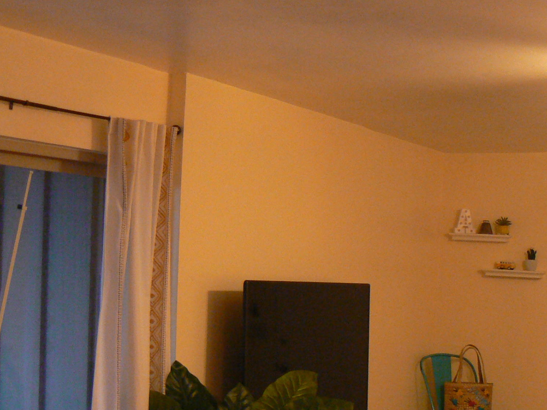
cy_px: 341
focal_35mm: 72
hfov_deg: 26.1
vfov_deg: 20.2
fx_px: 1138
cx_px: 496
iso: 200
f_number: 2.8
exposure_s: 1/20
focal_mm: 6
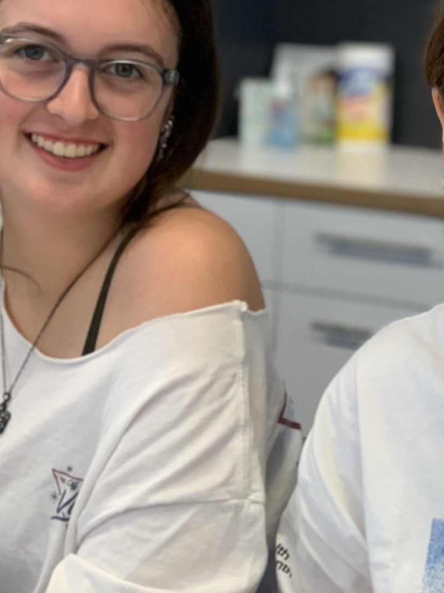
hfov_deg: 11.9
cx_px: 377
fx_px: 2121
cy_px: 382
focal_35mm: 124
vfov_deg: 15.9
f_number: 2.4
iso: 100
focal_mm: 6
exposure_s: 1/60
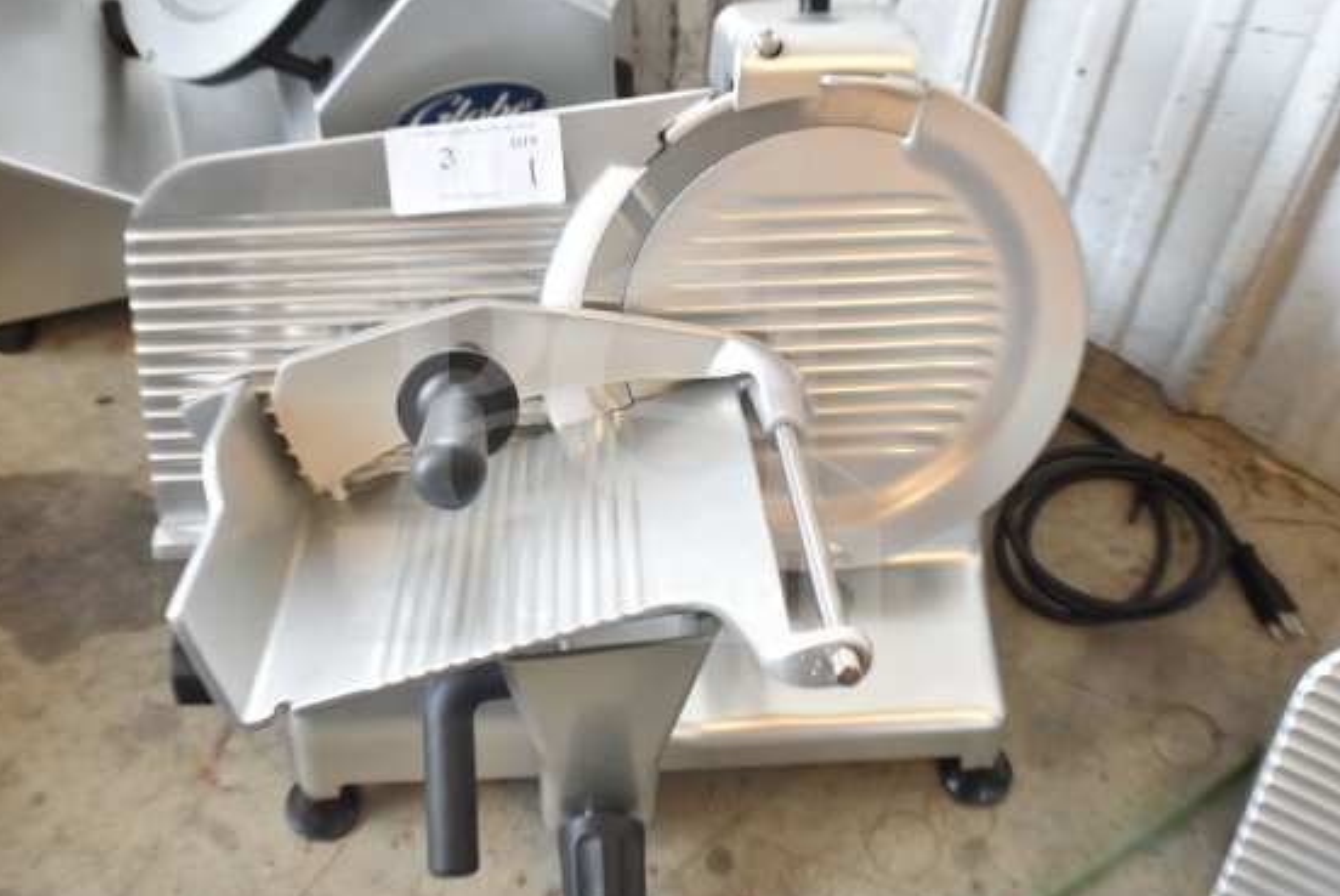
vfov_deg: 25.6
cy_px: 450
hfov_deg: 37.5
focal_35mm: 53
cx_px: 607
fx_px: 1974
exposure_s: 1/50
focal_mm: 32
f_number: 4.5
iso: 560
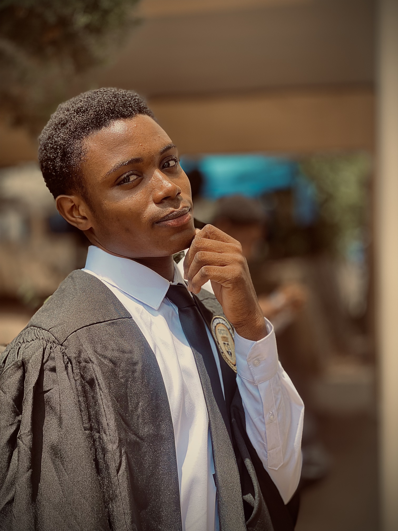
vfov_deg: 36.8
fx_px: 797
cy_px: 266
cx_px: 199
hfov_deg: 28.0
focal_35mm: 52
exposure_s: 1/292
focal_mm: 6
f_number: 2
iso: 20
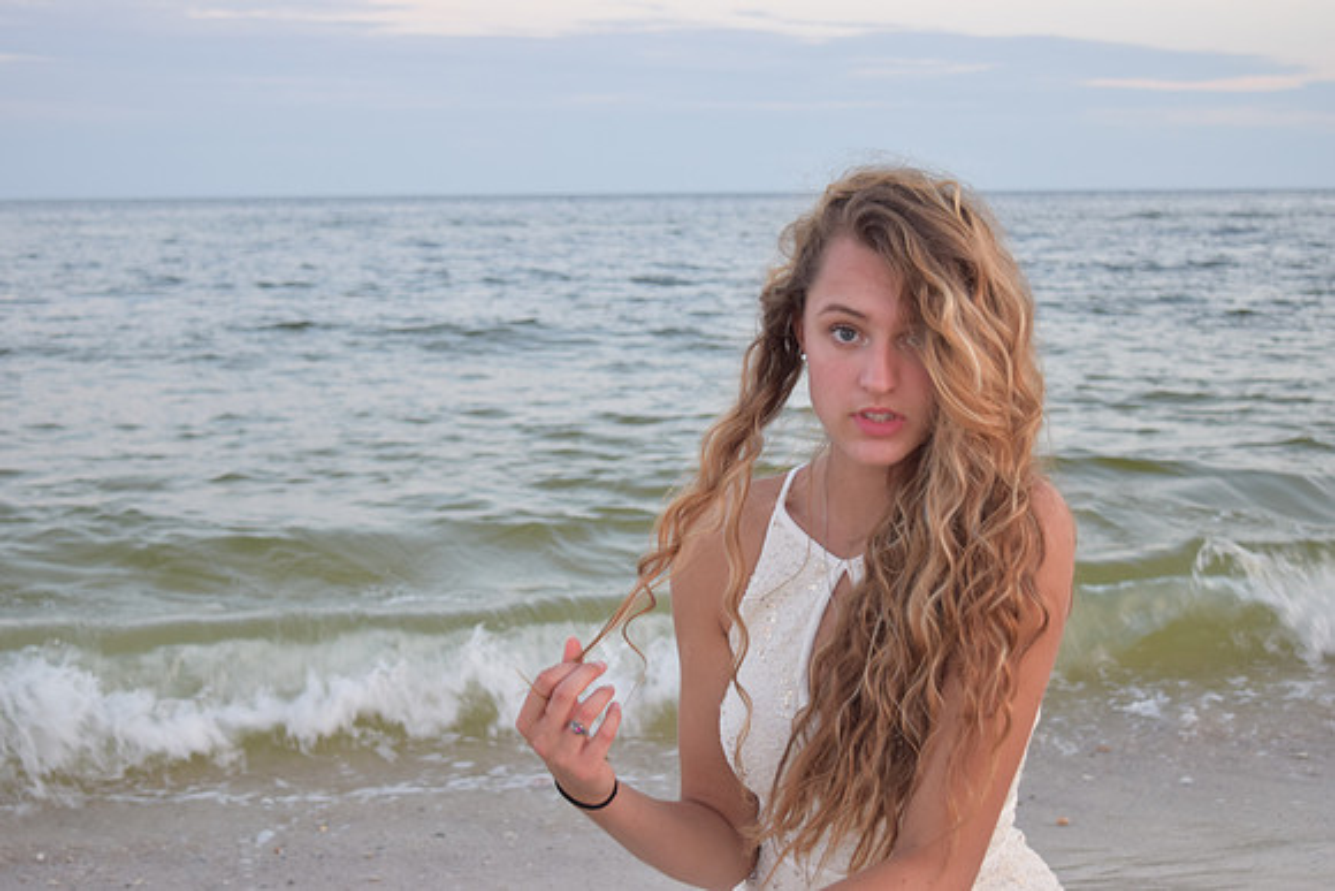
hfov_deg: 35.0
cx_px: 668
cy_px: 446
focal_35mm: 57
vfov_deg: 23.8
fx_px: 2114
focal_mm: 38
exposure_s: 1/60
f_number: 4.8
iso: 500
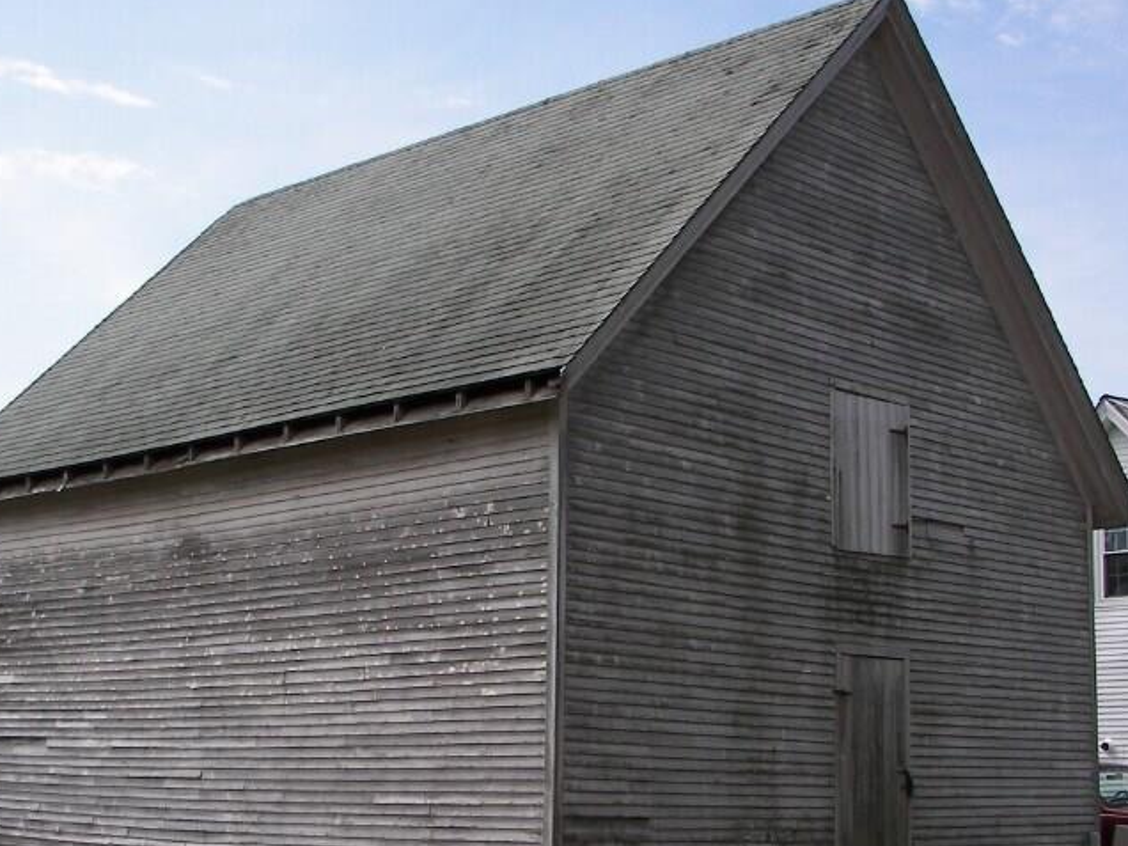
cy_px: 477
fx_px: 1890
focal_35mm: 58
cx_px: 484
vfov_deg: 25.2
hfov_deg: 33.2
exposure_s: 1/800
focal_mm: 6
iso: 50
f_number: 2.8
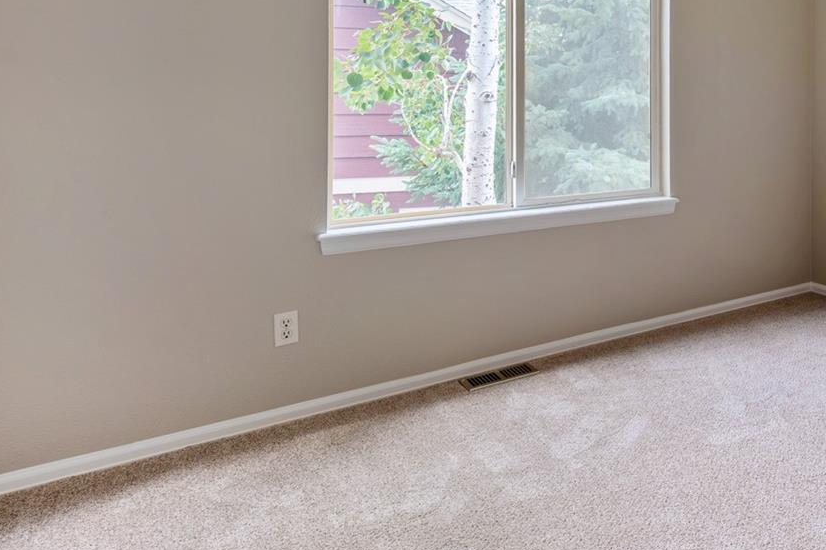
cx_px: 730
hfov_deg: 53.4
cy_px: 96
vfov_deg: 40.3
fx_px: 711
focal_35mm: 31
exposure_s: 1/250
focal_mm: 16
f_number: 6.3
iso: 250
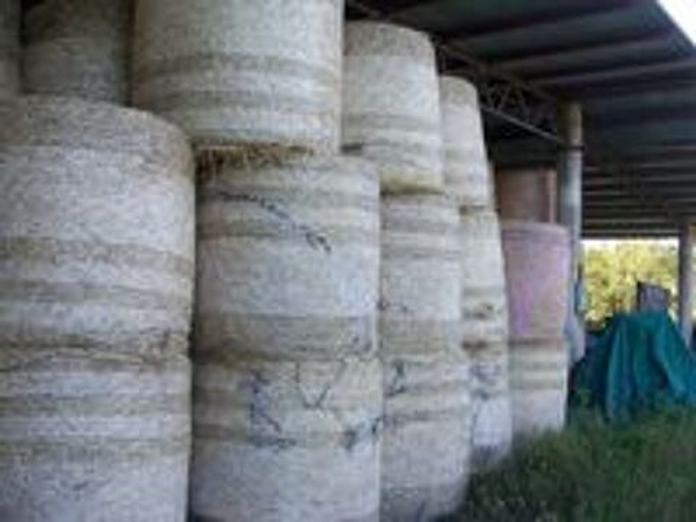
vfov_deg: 40.7
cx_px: 348
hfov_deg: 52.6
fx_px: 704
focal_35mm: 35
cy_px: 261
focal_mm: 6
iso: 80
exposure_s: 1/125
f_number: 2.8
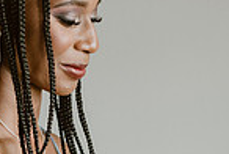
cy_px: 186
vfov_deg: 6.3
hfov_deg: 9.3
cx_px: 248
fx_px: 1390
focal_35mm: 218
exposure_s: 1/200
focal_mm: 55
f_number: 2.8
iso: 800
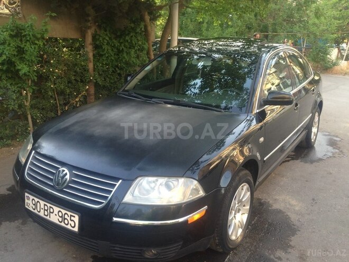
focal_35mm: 33
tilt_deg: -16.8
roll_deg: -3.0
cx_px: 174
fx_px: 333
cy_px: 131
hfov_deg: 55.4
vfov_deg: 42.9
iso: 50
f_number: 2.4
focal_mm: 4.12
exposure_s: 1/60
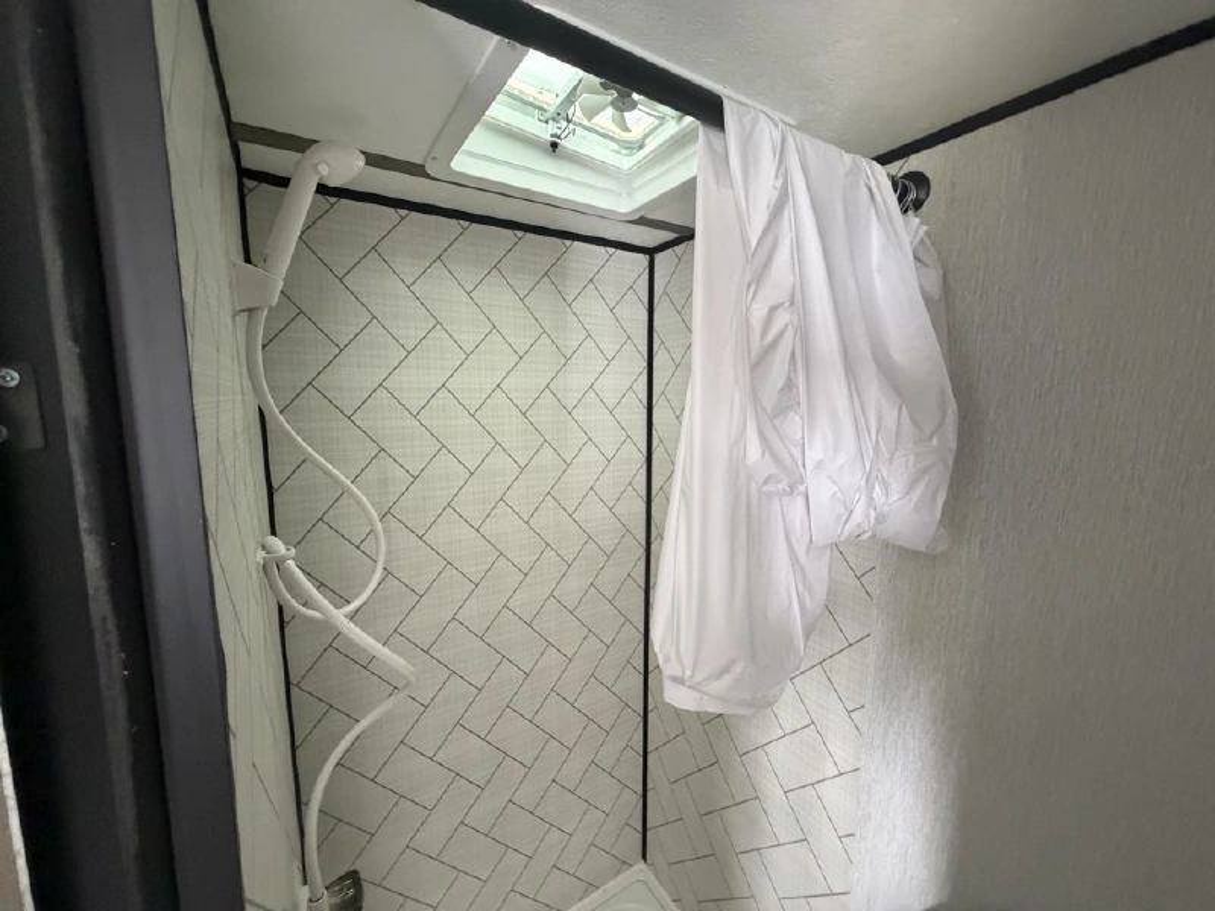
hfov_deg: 102.1
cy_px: 456
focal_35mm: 14
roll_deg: +0.2
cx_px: 608
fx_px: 491
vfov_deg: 85.7
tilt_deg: -8.4
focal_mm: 2.22
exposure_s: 1/60
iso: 500
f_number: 2.2
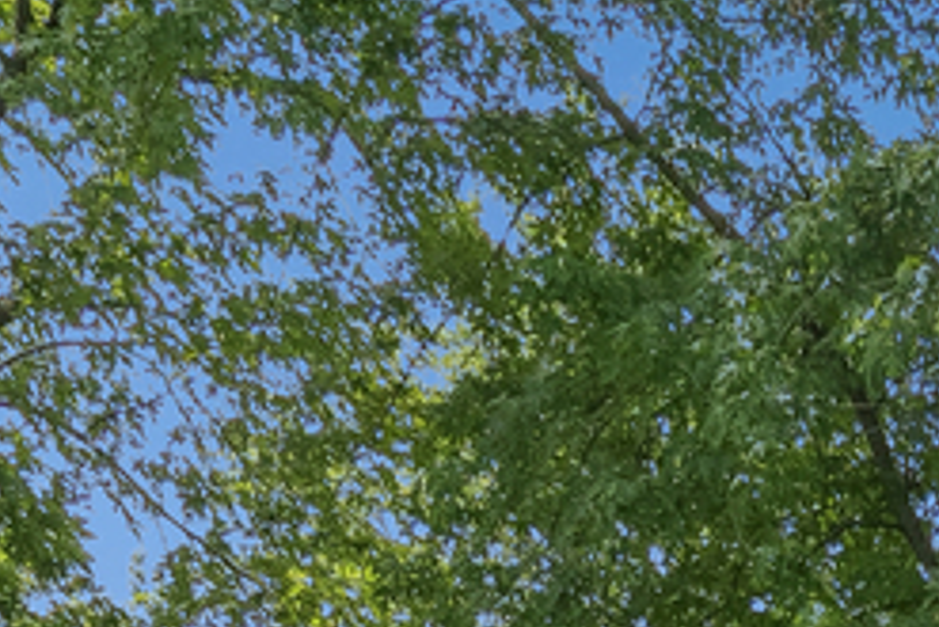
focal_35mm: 118
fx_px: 3080
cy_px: 1995
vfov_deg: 9.0
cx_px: 1429
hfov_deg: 15.9
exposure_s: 1/160
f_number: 8
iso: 200
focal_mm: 12
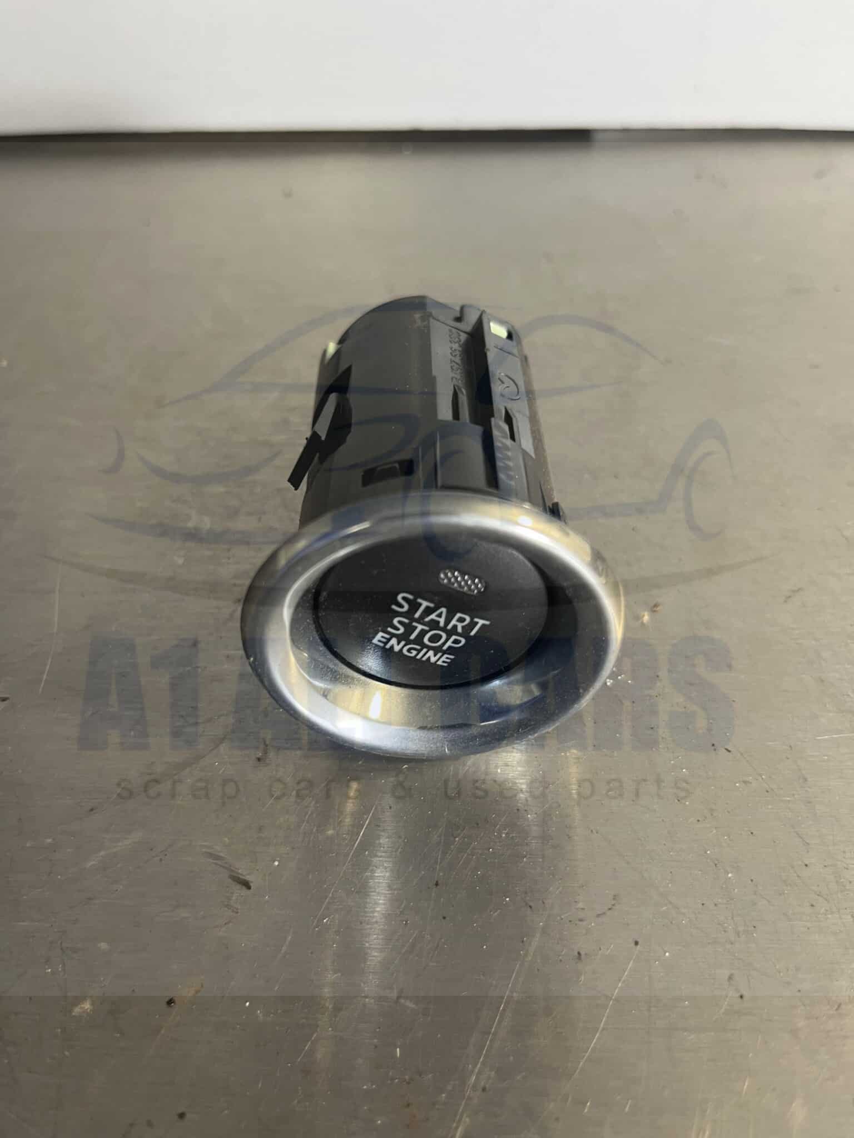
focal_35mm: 26
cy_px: 569
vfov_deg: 67.3
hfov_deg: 53.1
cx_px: 427
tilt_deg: -50.8
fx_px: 855
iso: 160
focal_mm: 5.1
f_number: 1.6
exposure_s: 1/50
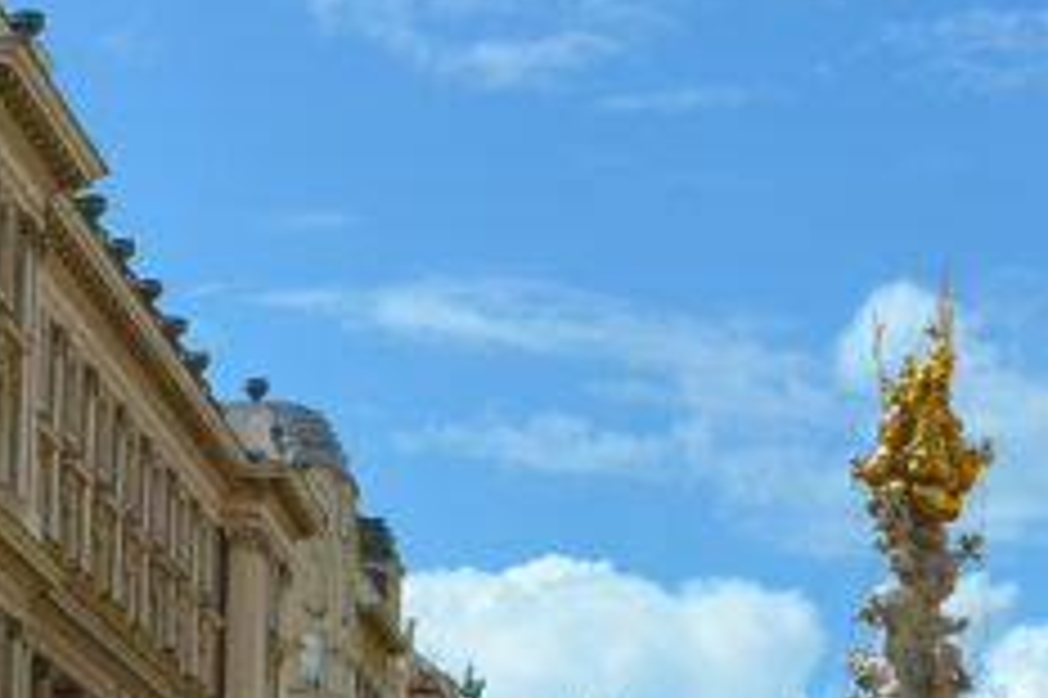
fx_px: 4020
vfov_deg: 9.8
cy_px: 842
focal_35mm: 138
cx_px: 630
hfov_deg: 14.8
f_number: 7.1
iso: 125
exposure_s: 1/800
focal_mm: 21
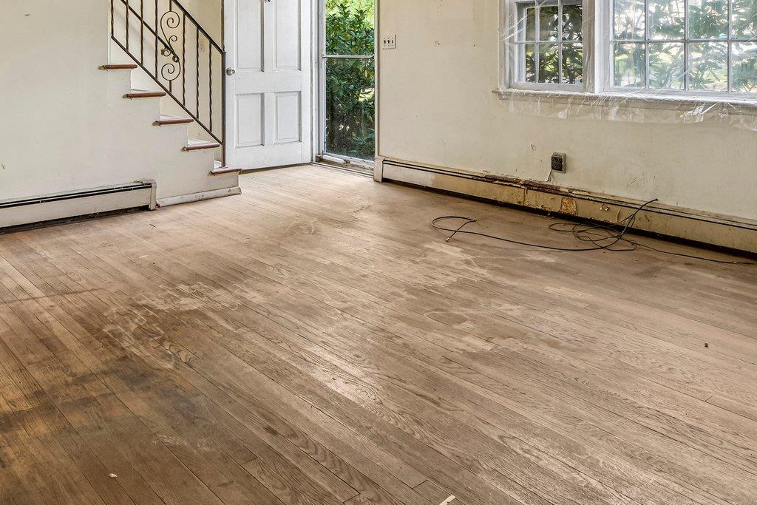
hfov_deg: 58.4
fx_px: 673
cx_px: 319
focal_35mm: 32
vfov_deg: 38.6
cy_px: 60
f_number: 9
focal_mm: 16
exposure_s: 1/13
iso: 400
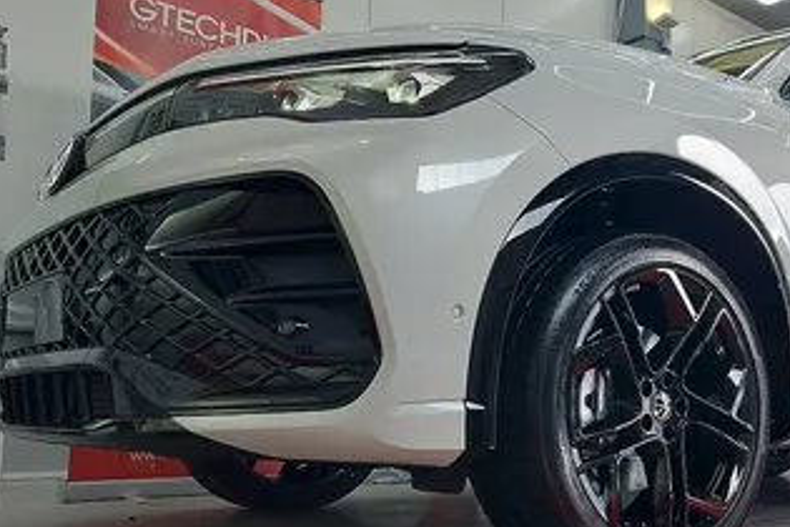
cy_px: 344
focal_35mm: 38
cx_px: 554
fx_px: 834
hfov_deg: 49.4
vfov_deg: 34.8
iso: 50
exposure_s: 1/60
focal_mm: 5.23
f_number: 1.8
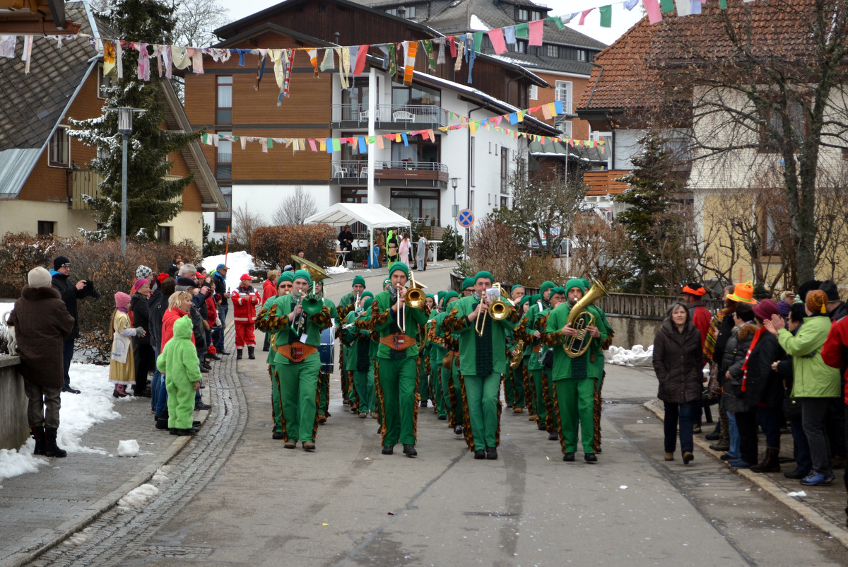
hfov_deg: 29.2
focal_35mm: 69
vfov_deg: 19.8
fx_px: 1626
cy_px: 284
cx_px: 424
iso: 200
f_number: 5.6
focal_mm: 46
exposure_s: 1/125
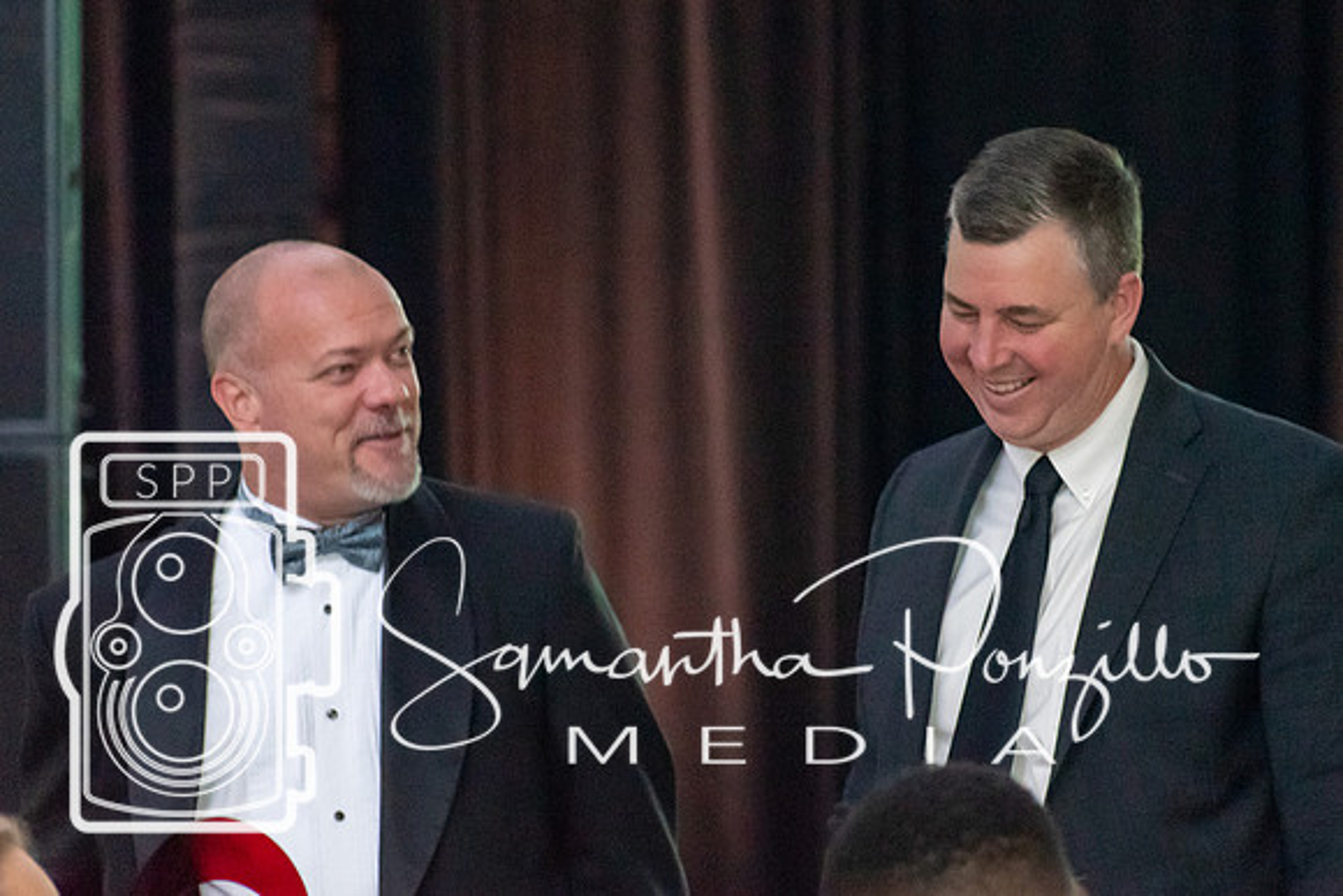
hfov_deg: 7.5
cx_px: 686
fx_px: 10308
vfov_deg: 5.0
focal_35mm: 276
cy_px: 433
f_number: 5
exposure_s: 1/60
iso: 6400
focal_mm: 155
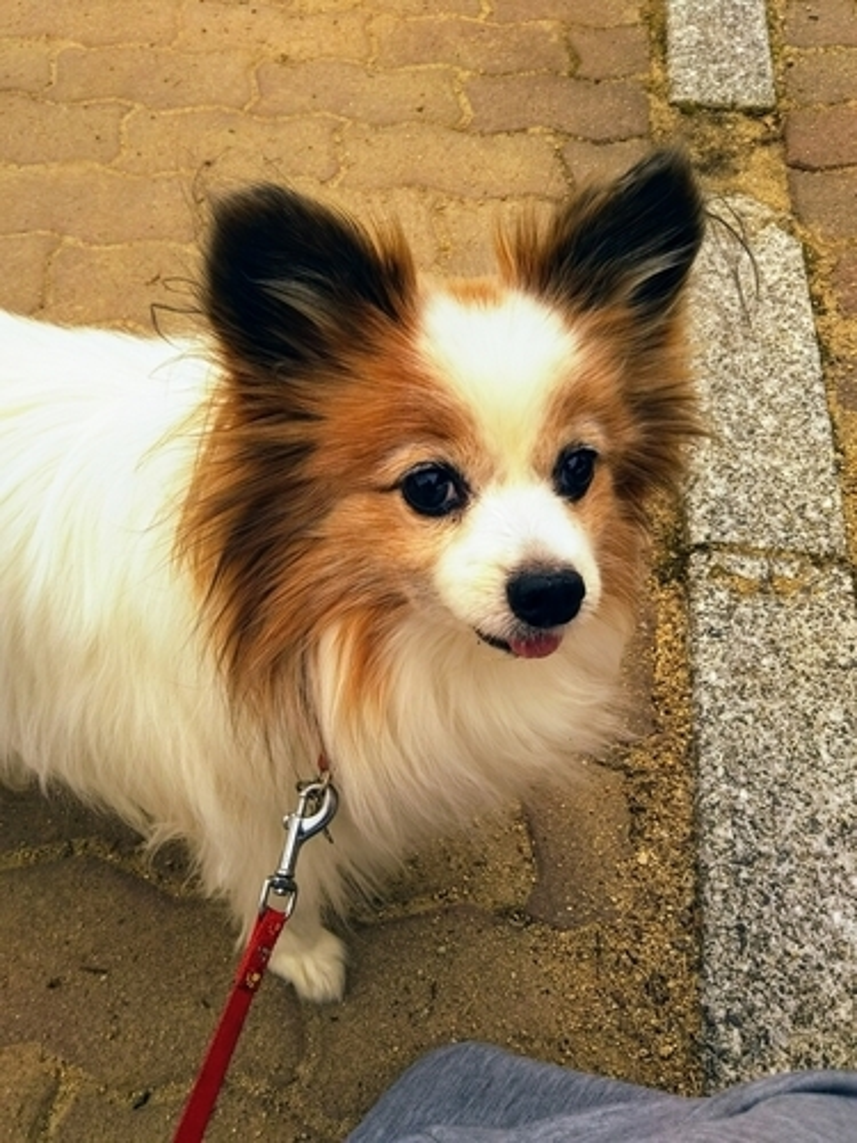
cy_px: 572
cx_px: 428
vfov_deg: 60.0
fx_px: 990
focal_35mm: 30
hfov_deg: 46.8
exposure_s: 1/311
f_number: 2.2
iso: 40
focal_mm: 4
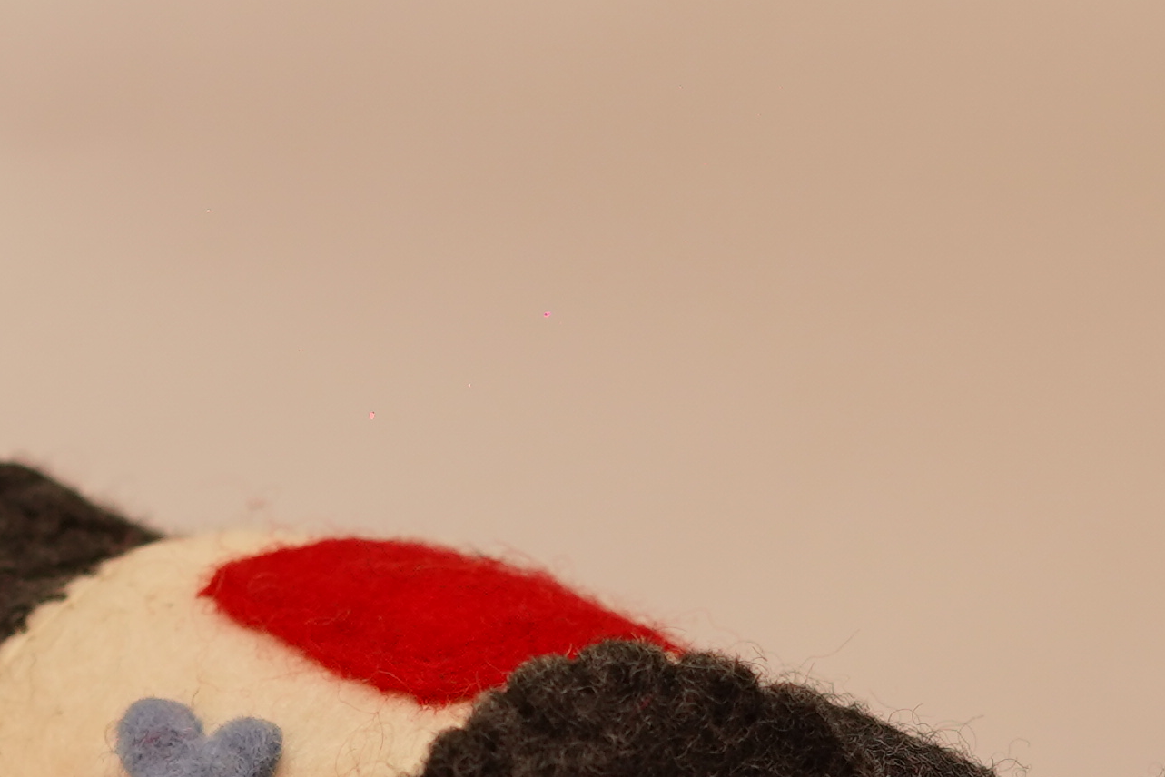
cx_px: 529
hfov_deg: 8.9
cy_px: 1035
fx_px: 7444
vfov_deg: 5.9
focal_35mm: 230
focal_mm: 50
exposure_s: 1/200
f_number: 3.5
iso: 250
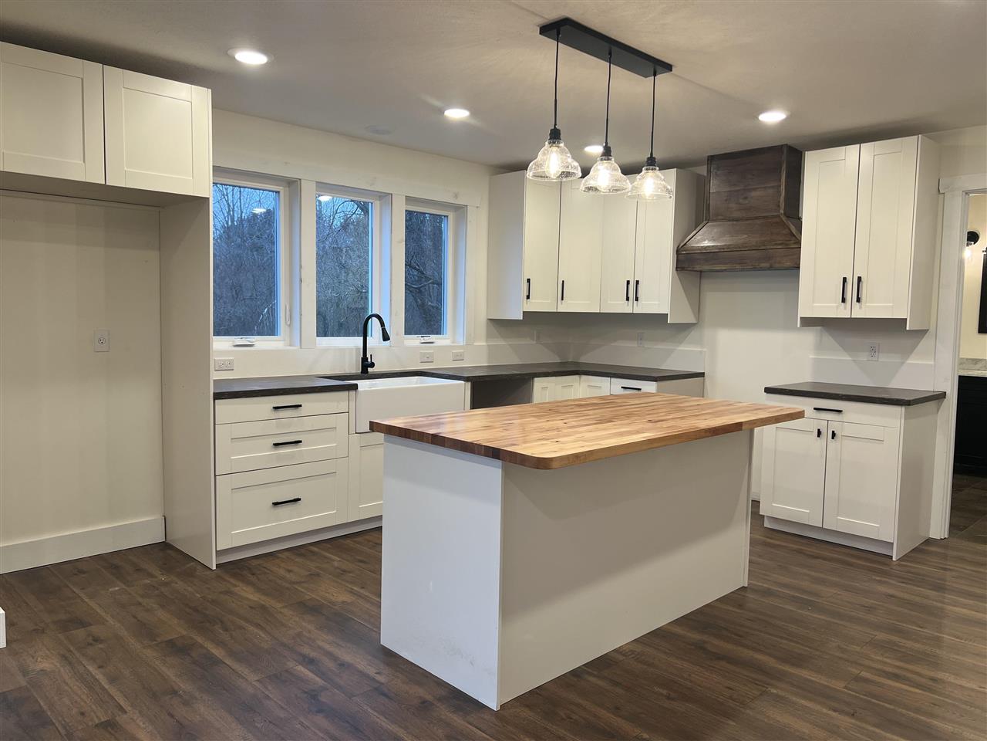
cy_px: 370
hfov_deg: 67.3
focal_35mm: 26
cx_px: 494
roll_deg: -1.0
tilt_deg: -5.4
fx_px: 741
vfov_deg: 53.1
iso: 80
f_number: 1.5
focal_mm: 5.7
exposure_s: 1/120
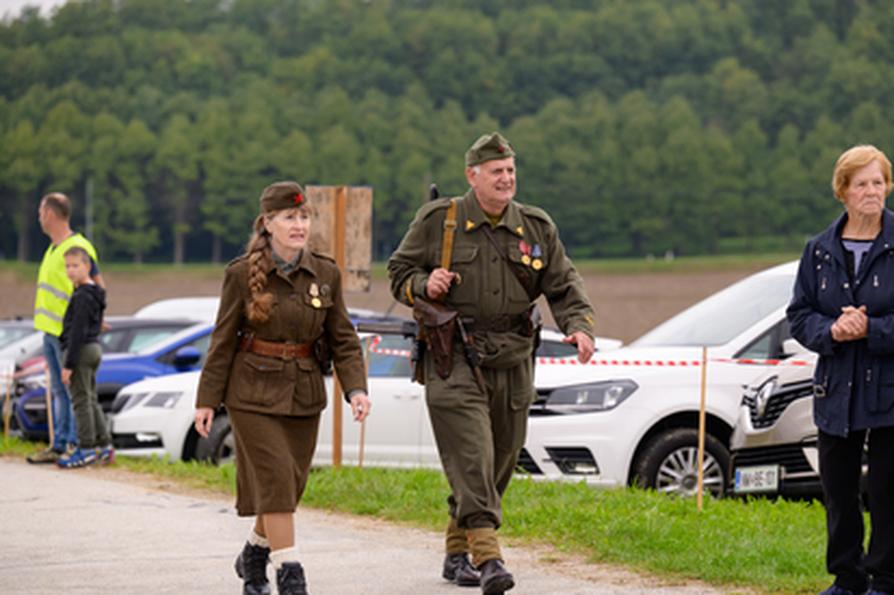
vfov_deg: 9.3
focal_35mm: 147
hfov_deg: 14.0
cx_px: 478
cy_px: 304
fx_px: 3649
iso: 800
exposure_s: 1/2000
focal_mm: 135
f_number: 4
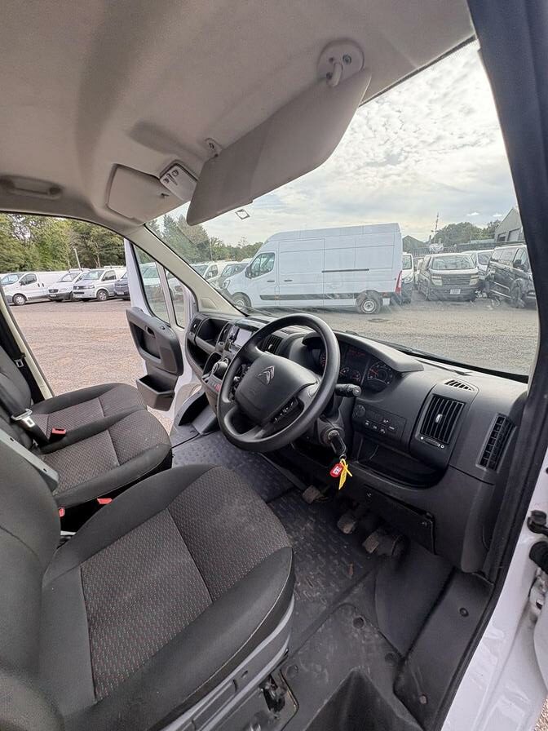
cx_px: 274
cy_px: 366
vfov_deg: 102.1
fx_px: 296
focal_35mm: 14
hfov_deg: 85.7
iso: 40
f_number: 2.2
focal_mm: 2.22
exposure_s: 1/208
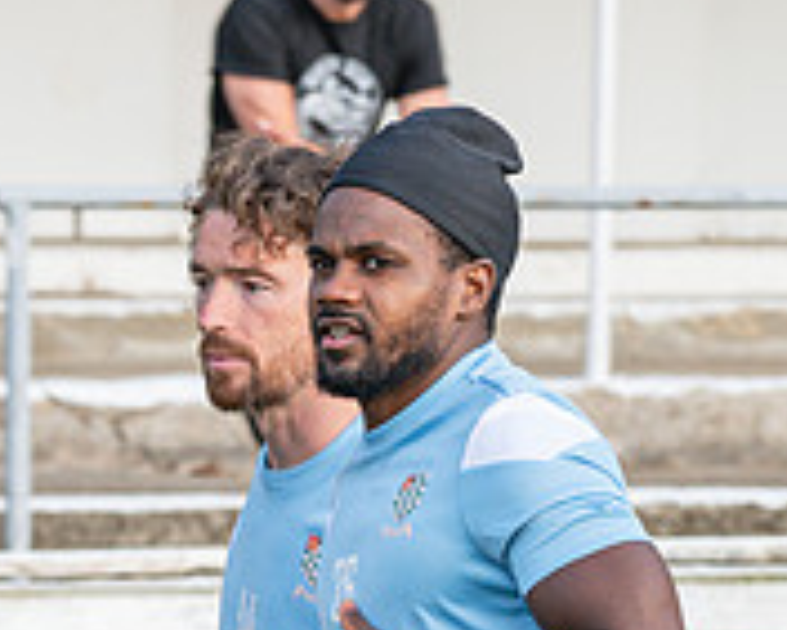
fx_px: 8669
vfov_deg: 4.1
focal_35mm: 372
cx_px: -112
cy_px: 1021
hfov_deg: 5.2
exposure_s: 1/250
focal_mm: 81
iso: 250
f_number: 4
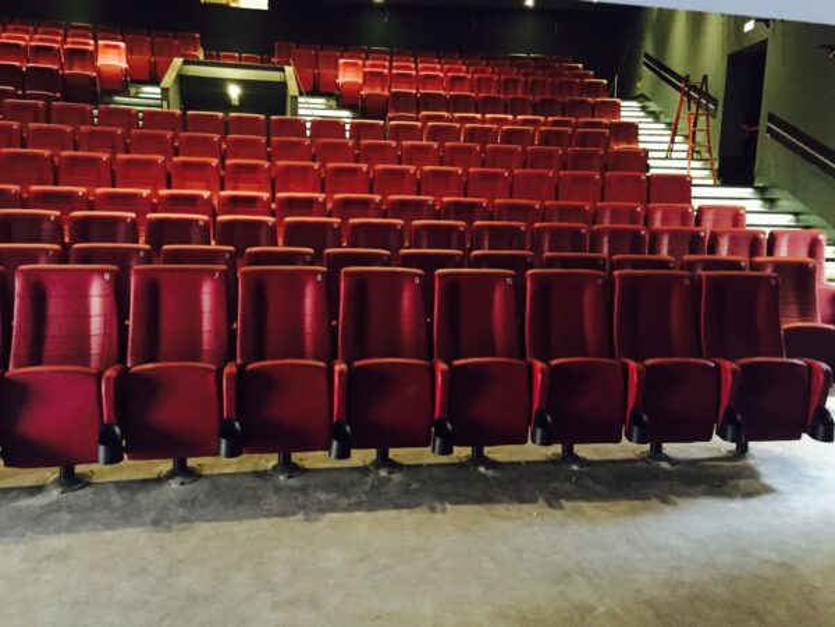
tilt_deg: -10.4
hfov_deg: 61.7
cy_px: 314
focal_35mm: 29
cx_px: 418
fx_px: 700
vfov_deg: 48.2
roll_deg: -1.9
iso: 640
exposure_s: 1/15
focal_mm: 4.15
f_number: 2.2
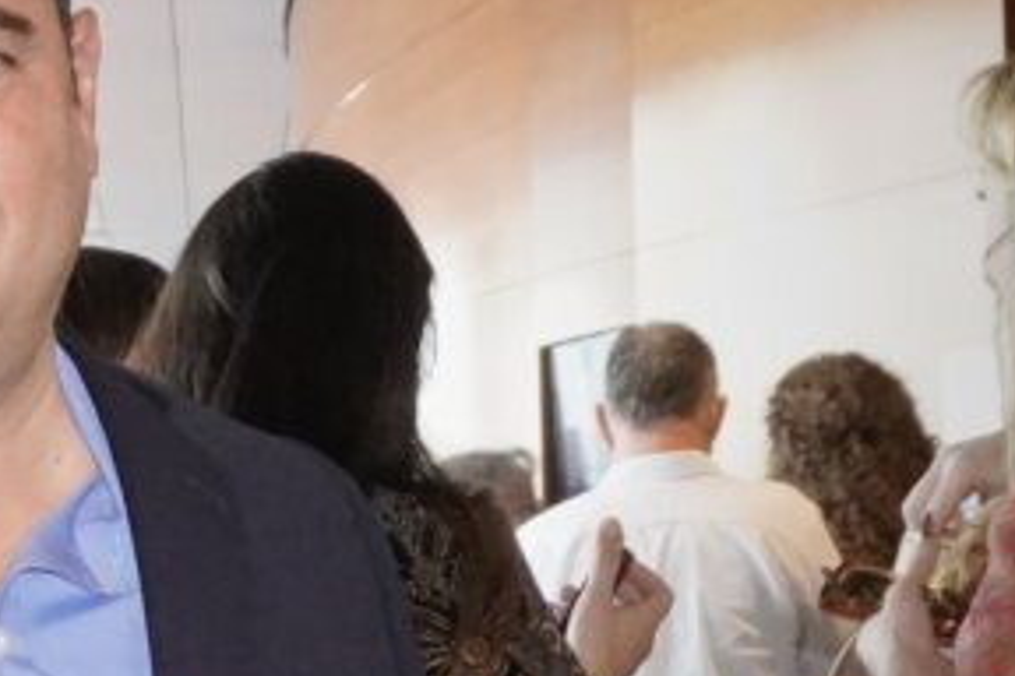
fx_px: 2537
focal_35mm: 90
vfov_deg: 14.7
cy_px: 806
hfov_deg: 18.9
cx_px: -659
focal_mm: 16
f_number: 4.5
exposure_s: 1/100
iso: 2500
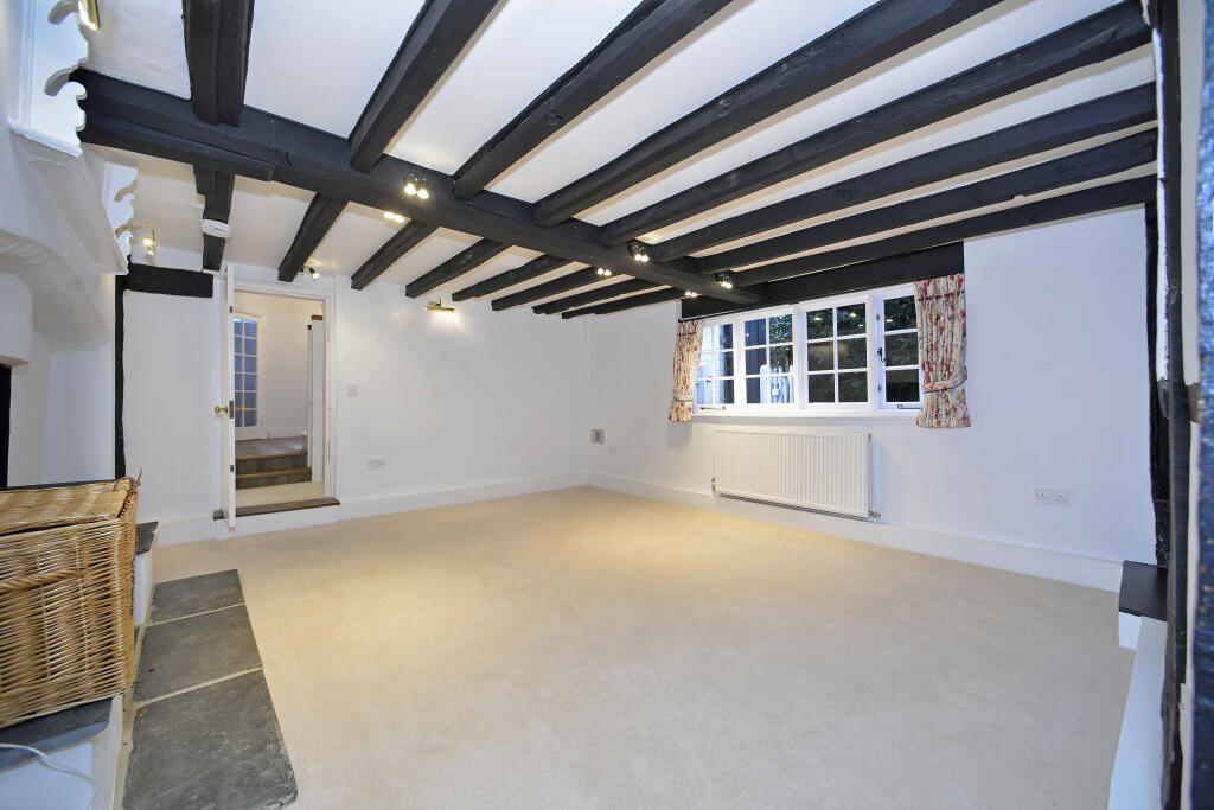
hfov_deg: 104.2
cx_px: 607
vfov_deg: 81.2
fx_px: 472
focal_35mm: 14
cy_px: 405
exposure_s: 1/6
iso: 400
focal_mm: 14
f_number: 5.6
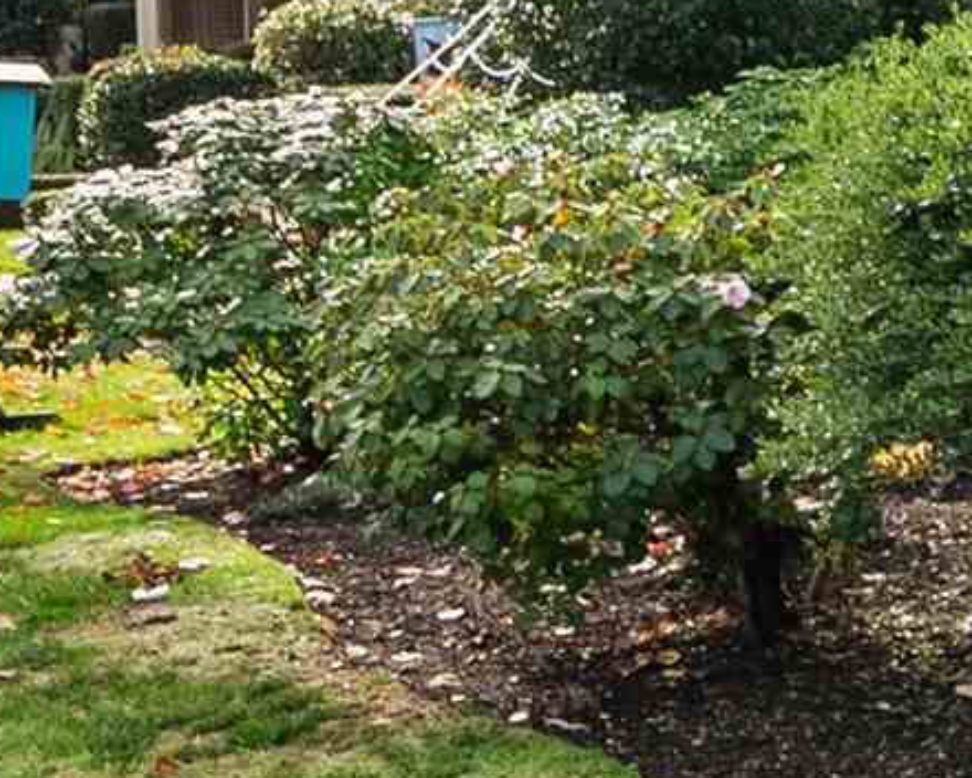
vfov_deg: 14.4
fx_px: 3021
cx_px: 2194
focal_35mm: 105
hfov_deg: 14.0
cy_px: -56
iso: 200
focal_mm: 16
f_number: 8
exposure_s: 1/40
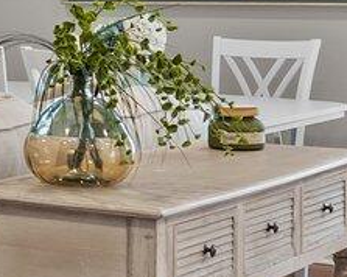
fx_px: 1416
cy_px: -7
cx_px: -370
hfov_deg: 12.2
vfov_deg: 11.1
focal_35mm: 138
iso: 400
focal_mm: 16
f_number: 4
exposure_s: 1/4
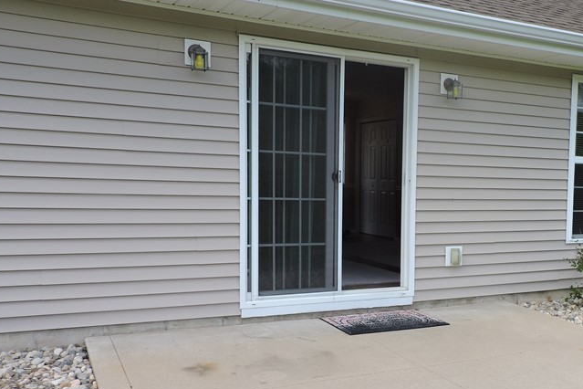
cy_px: 248
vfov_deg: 33.2
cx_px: 440
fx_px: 648
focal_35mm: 40
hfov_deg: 46.6
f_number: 3
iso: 100
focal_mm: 4.3
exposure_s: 1/500
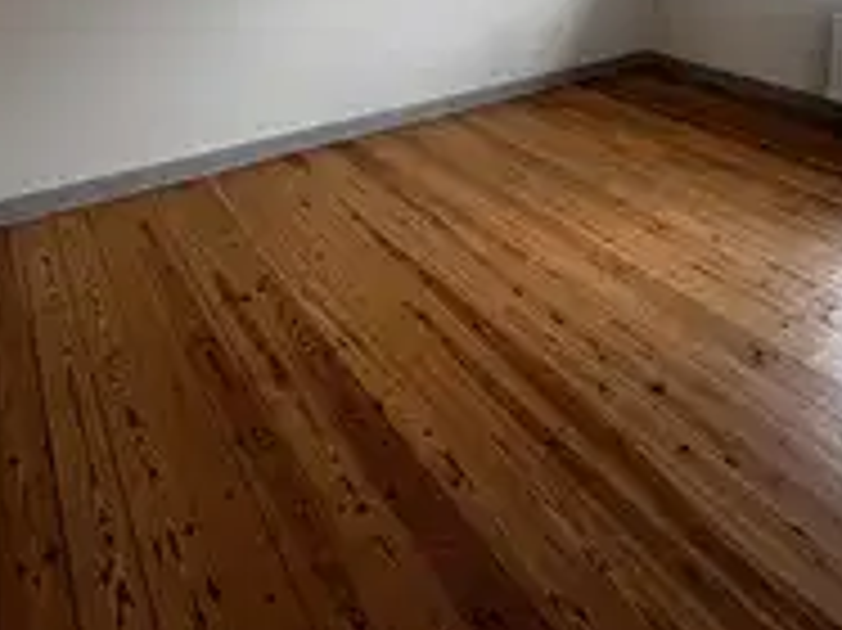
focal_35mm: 26
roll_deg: -0.2
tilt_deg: -11.8
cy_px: 14
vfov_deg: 45.5
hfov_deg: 67.0
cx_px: 484
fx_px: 632
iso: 64
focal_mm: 1.57
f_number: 1.8
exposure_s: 1/99
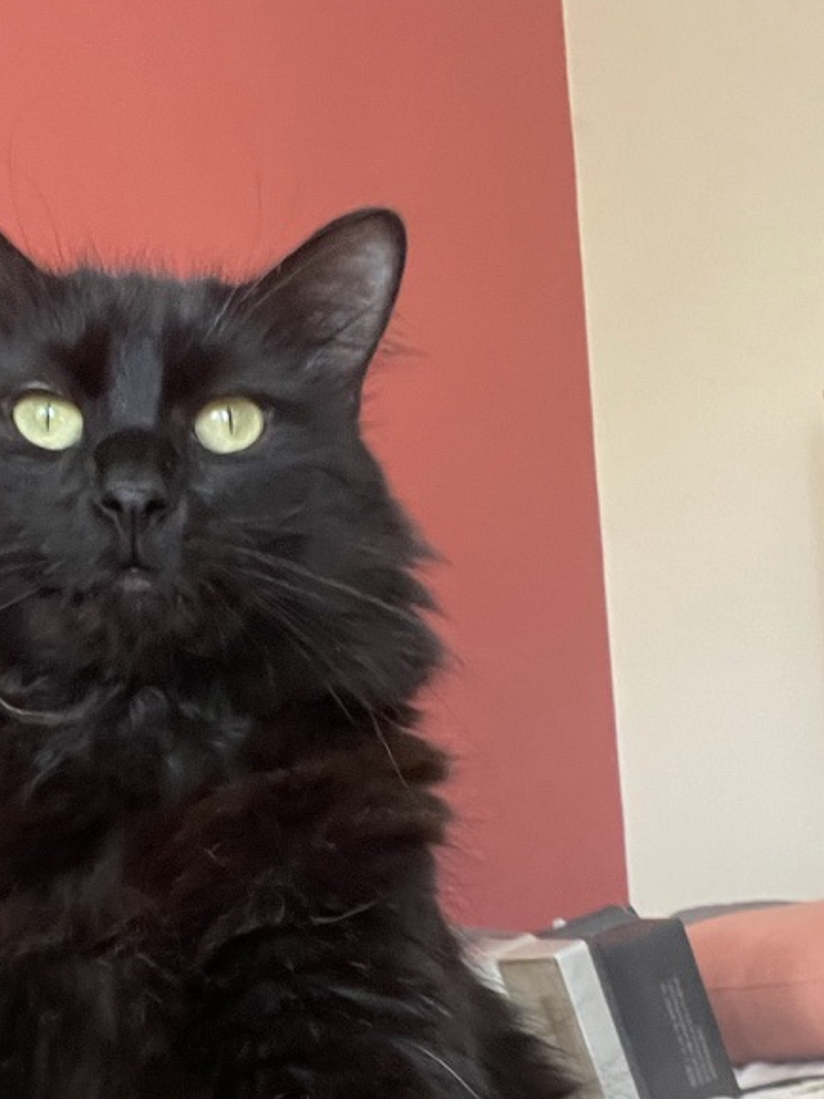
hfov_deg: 27.5
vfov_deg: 35.2
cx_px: 341
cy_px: 855
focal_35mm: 53
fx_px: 1682
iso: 400
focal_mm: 2.71
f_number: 2.2
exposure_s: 1/47
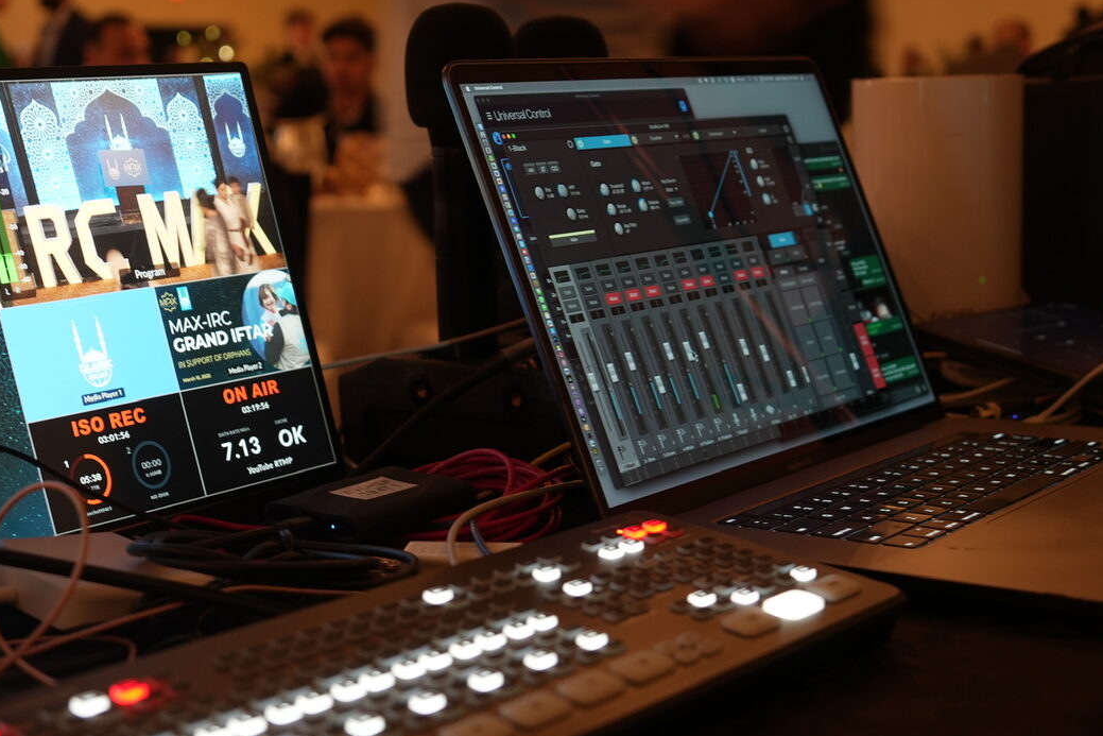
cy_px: 443
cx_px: 469
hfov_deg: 34.5
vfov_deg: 23.4
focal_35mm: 58
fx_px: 1770
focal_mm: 25
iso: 200
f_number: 2.8
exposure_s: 1/6
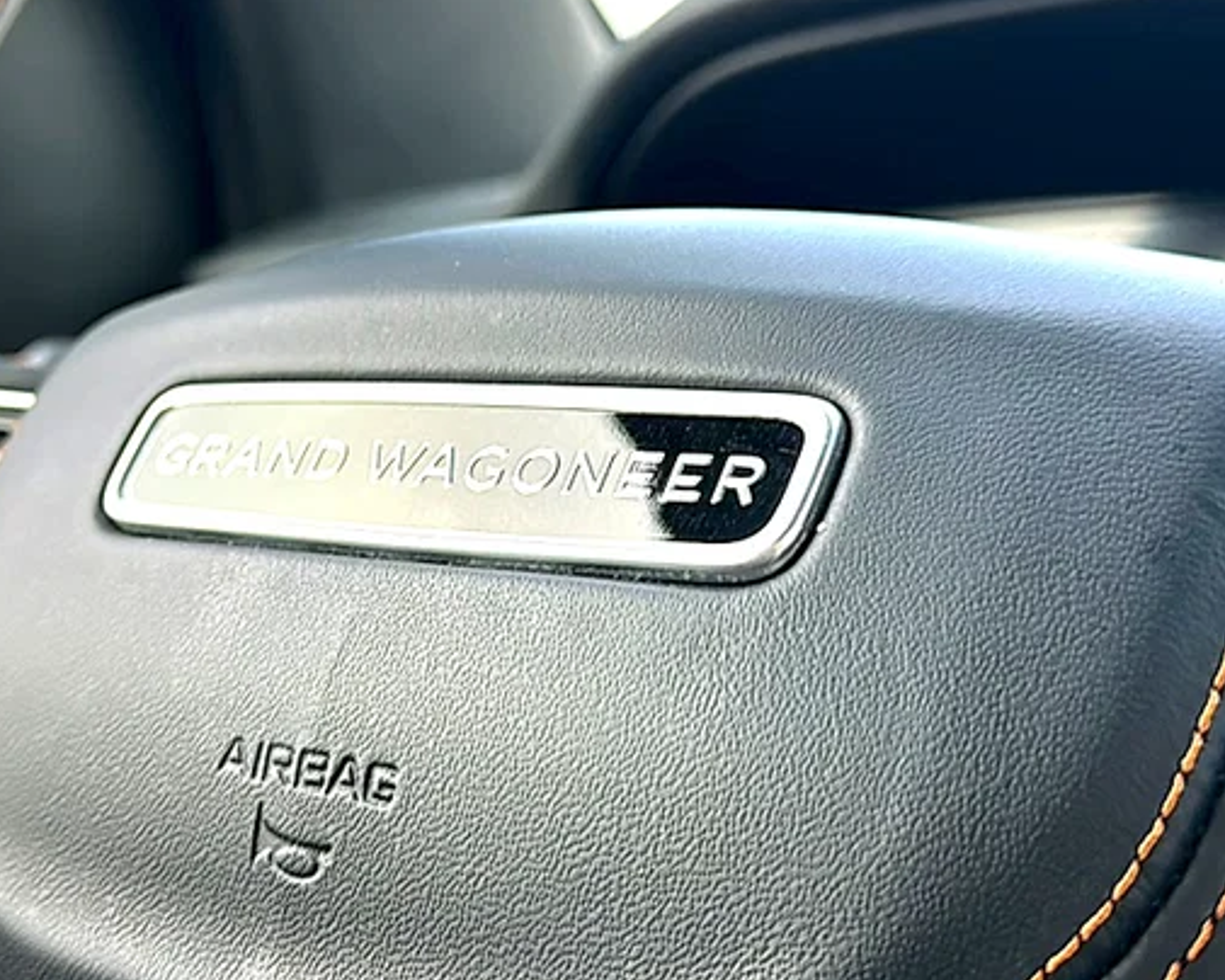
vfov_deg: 32.7
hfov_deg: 39.8
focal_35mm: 46
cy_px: 435
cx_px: 408
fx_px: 1668
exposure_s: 1/86
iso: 50
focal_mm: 6.86
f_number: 1.78
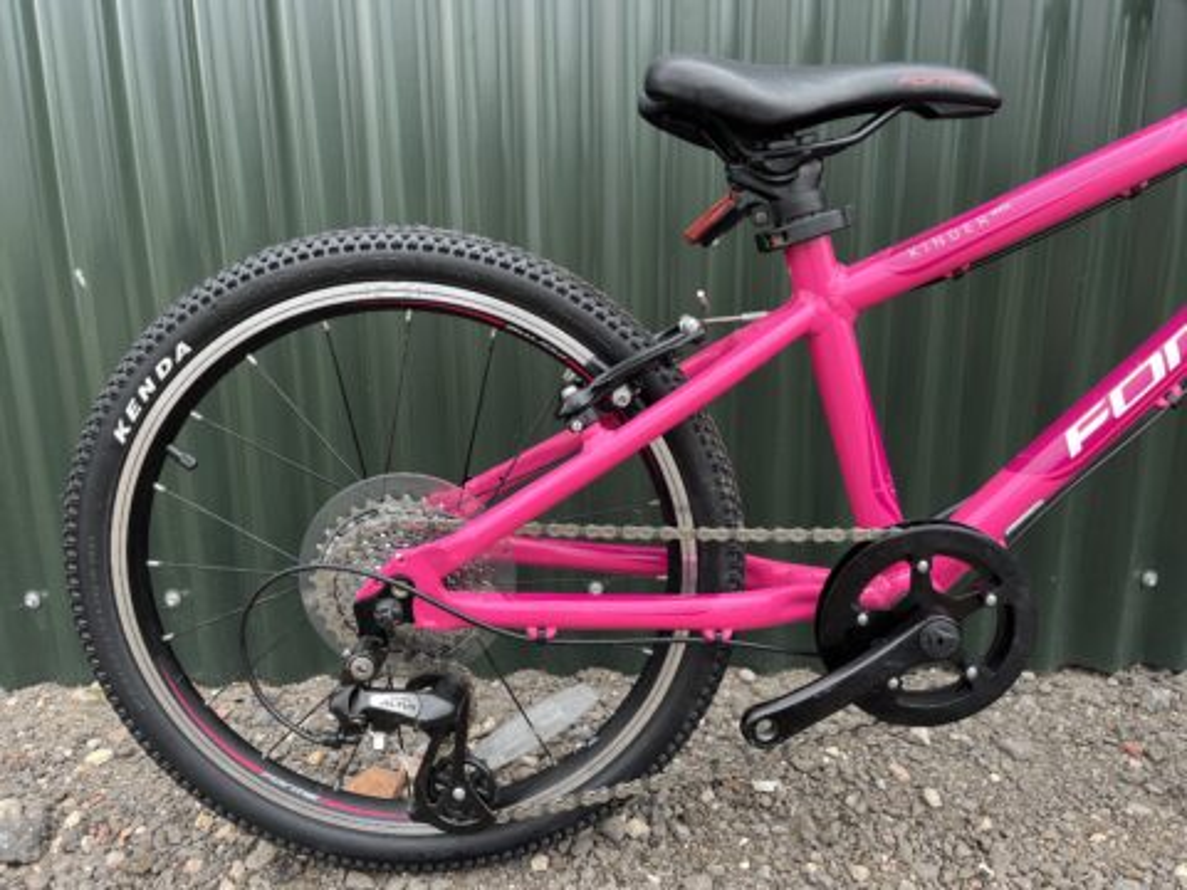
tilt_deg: -16.2
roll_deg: +0.5
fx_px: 892
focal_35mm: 26
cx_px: 594
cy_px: 445
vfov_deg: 53.1
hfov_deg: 67.3
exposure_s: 1/330
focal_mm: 5.1
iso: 50
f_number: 1.6
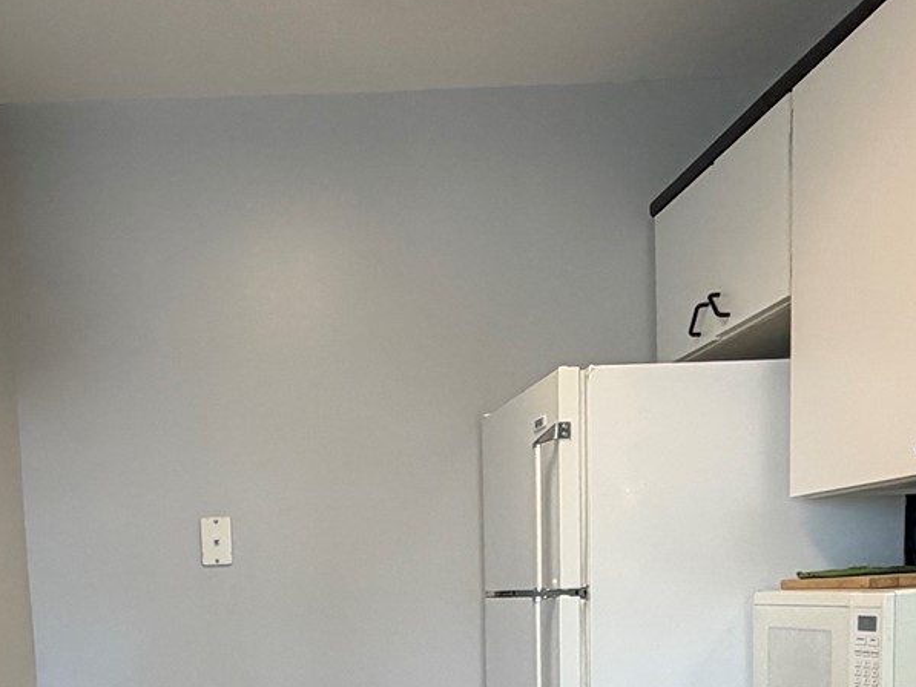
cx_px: 256
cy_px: 765
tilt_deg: -6.7
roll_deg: +2.2
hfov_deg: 38.8
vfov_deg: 27.6
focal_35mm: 48
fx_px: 1270
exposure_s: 1/120
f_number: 2.2
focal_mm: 2.22
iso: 200
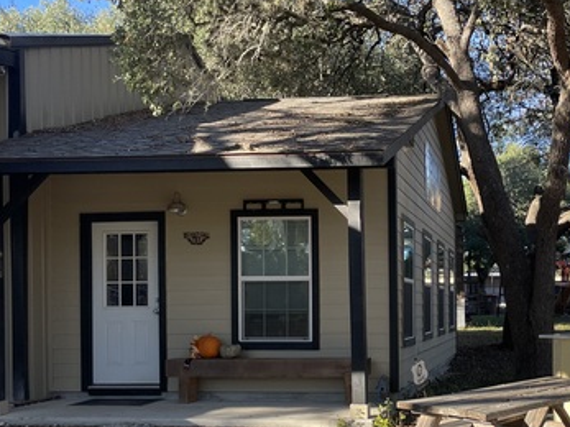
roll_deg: +1.0
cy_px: 320
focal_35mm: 48
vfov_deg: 29.8
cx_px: 434
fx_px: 790
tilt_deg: +0.0
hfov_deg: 38.6
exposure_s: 1/520
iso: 32
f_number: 1.6
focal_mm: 4.2
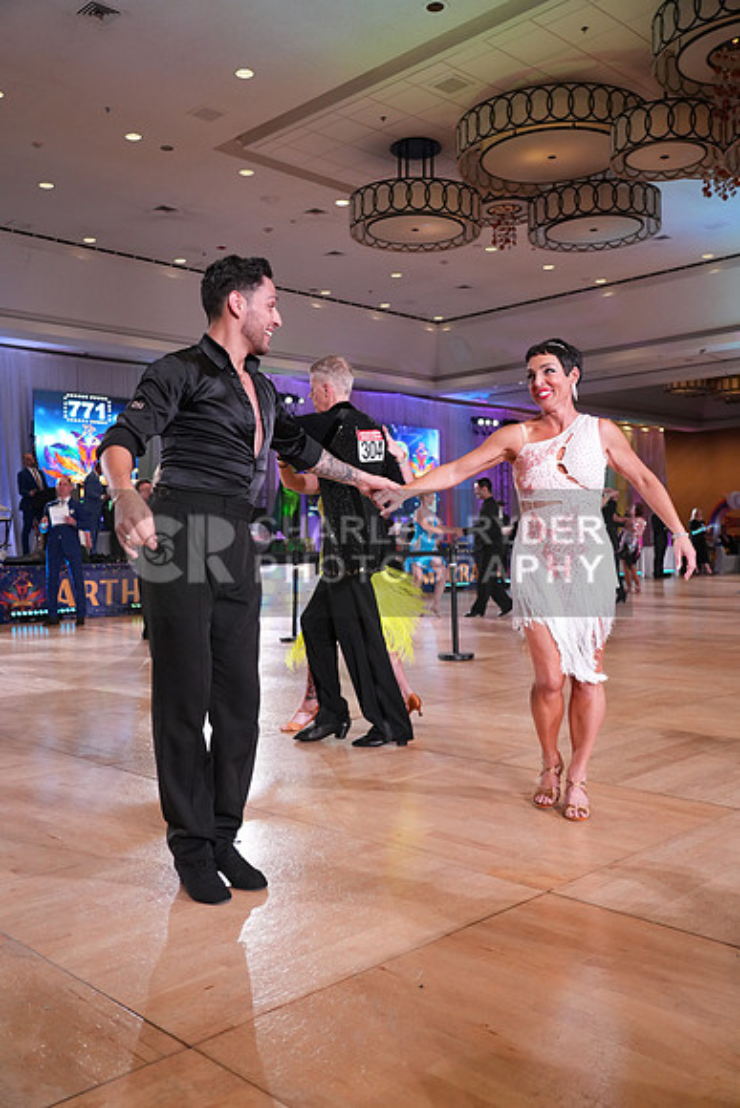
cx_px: 370
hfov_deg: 43.6
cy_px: 554
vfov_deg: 61.9
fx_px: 924
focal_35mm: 30
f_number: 4
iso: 2500
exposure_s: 1/500
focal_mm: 30
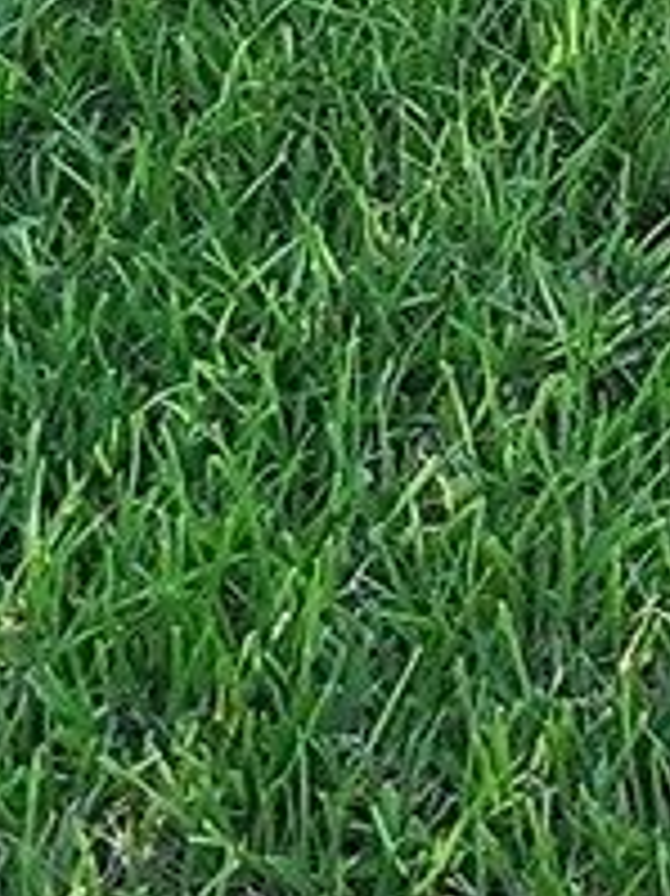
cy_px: -941
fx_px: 3462
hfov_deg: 10.7
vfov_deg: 12.7
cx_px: 998
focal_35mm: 134
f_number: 2.2
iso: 50
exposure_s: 1/1395
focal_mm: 2.2
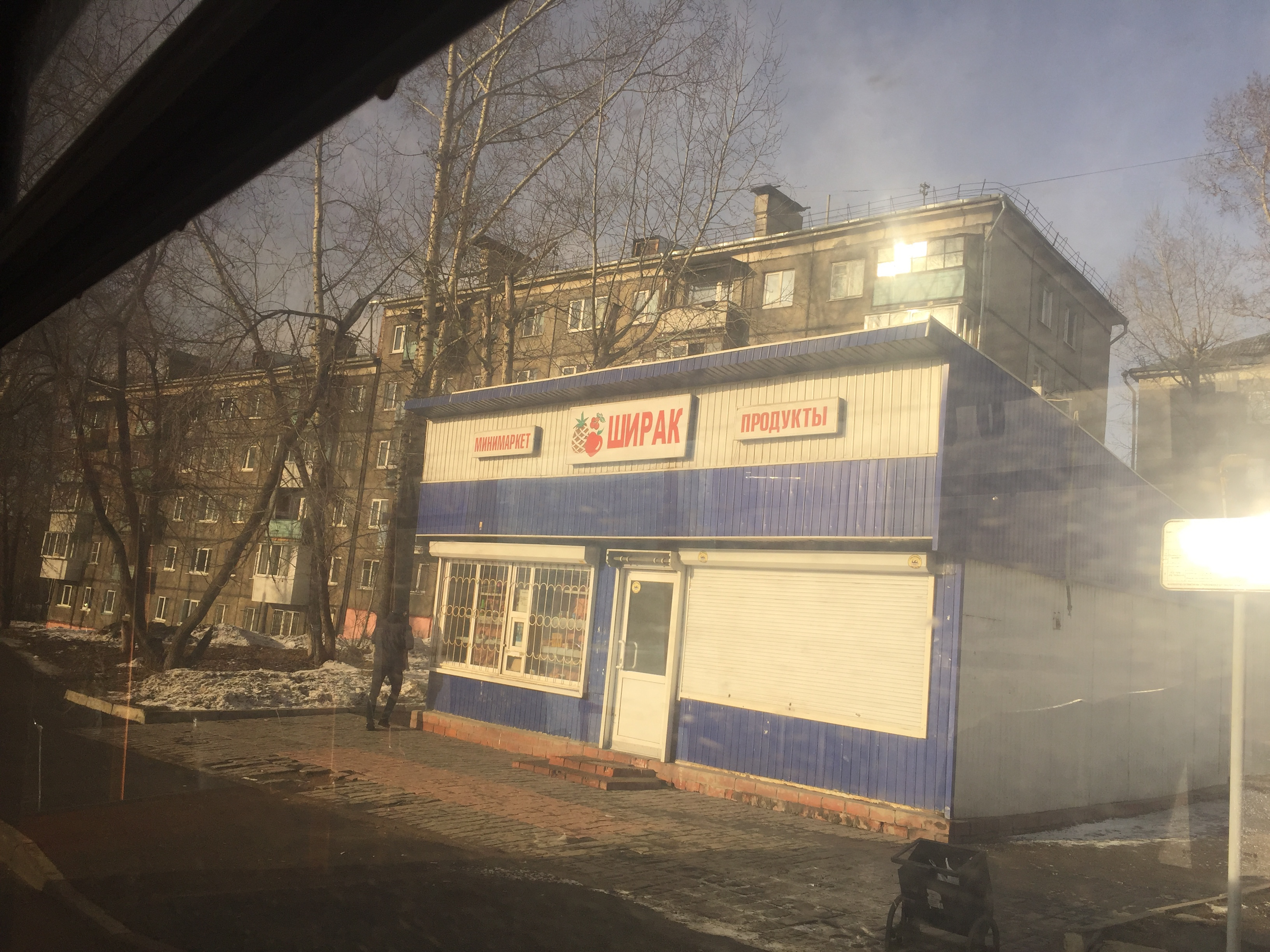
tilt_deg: +8.3
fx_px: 1064
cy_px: 476
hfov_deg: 61.7
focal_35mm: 29
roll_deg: -4.7
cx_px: 635
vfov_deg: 48.2
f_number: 2.2
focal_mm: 4.15
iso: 32
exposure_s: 1/1041
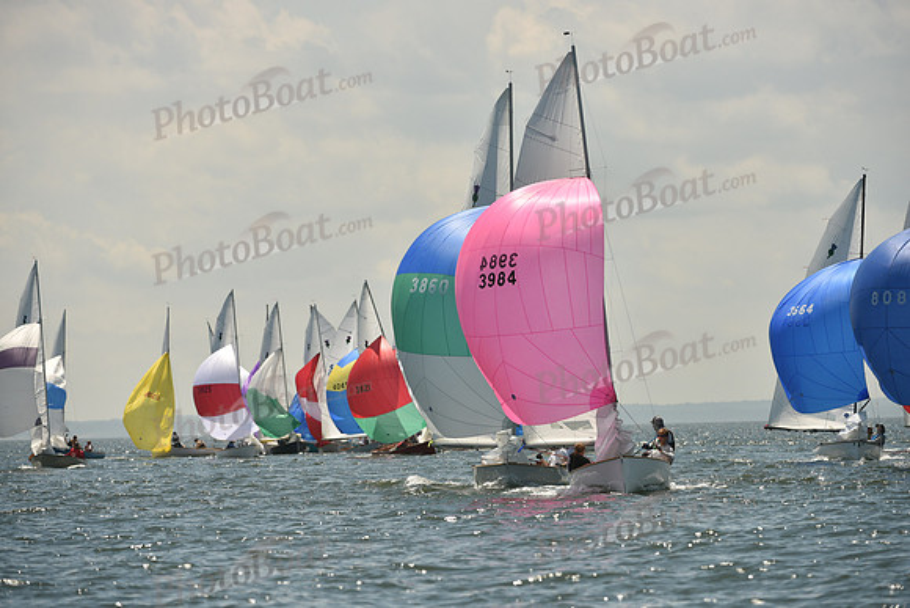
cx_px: 455
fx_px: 6573
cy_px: 304
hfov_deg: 7.9
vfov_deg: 5.3
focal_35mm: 260
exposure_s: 1/2000
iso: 250
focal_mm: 260
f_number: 6.3
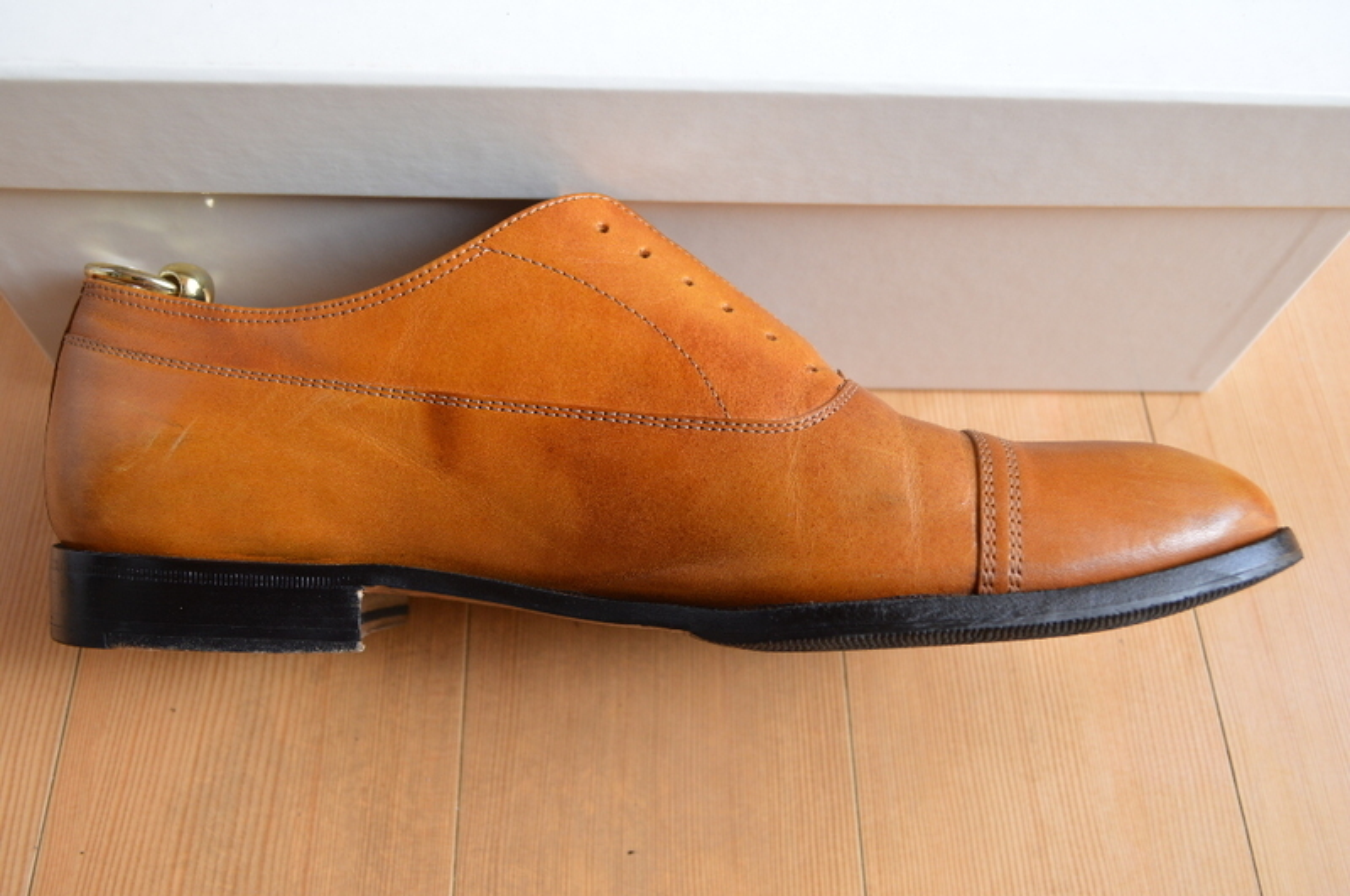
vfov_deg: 39.9
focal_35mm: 33
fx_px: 1236
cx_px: 675
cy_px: 448
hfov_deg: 57.3
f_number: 5
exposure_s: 1/80
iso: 400
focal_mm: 22
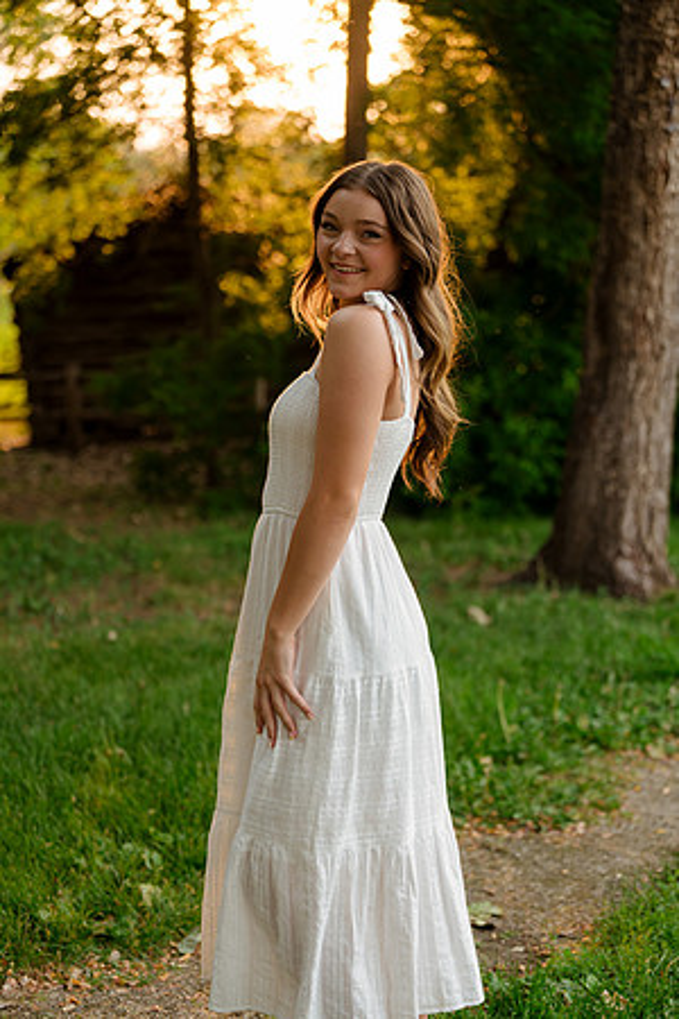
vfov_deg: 28.8
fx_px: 1980
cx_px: 340
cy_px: 510
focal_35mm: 70
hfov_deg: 19.5
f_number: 2.8
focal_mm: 70
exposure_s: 1/320
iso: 400
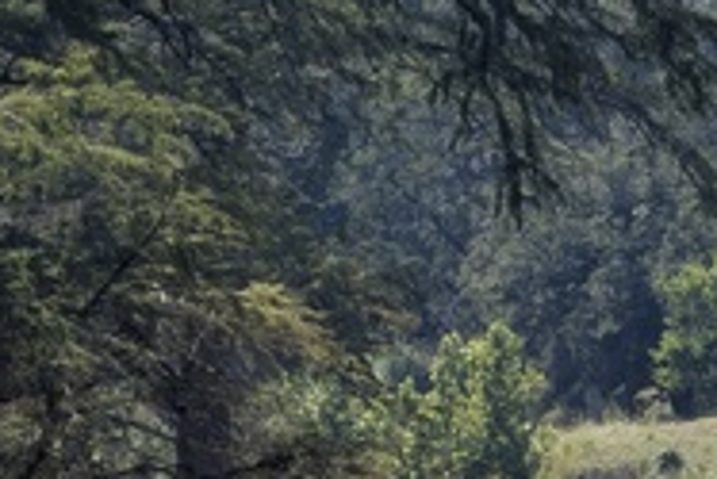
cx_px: 1060
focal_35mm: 662
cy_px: 717
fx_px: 13195
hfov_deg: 3.1
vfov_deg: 2.1
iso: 20
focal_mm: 18
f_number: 2.8
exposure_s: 1/430
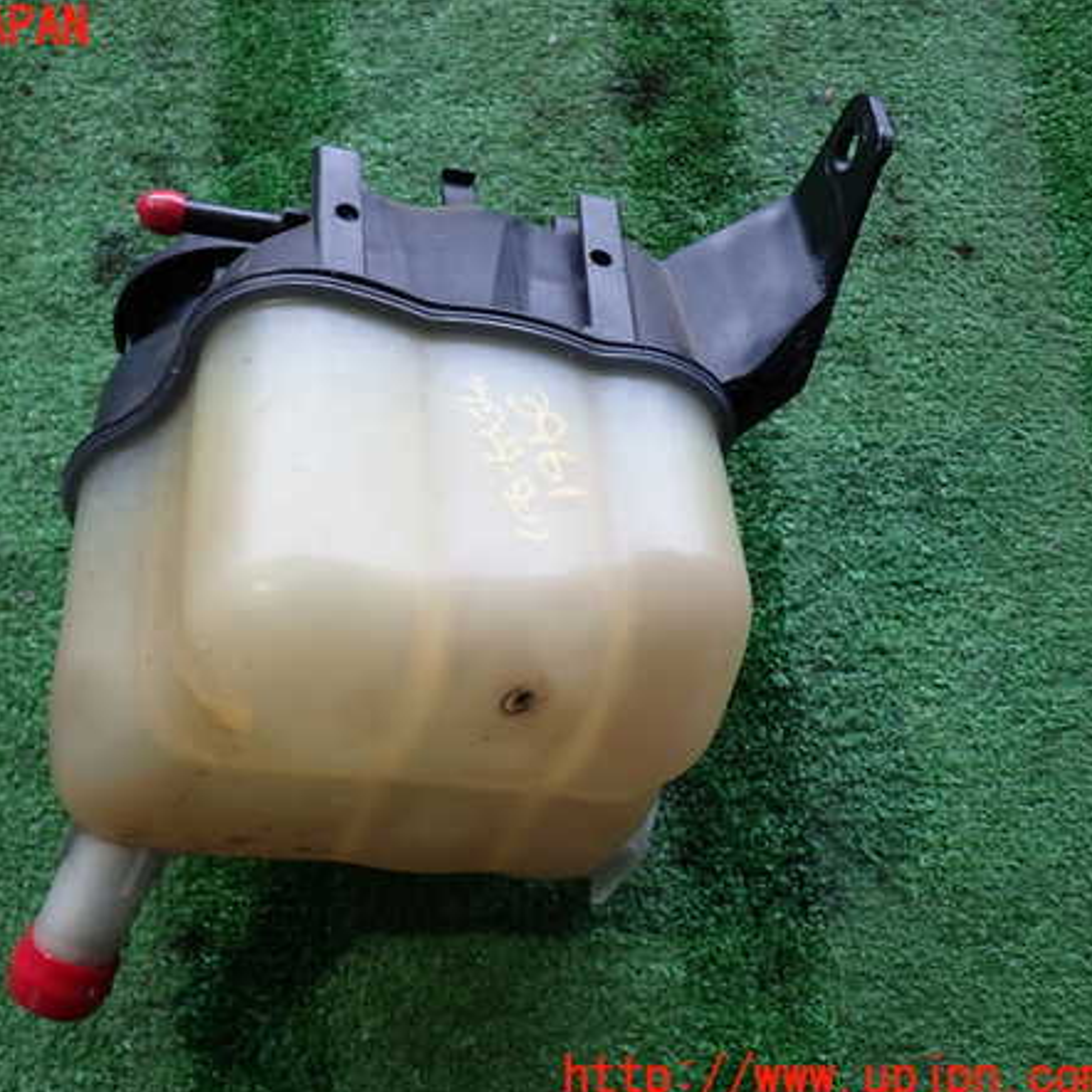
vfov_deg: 46.0
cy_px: 553
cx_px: 380
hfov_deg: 45.5
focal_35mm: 36
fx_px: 1285
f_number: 2.3
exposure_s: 1/60
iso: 200
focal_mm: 5.4
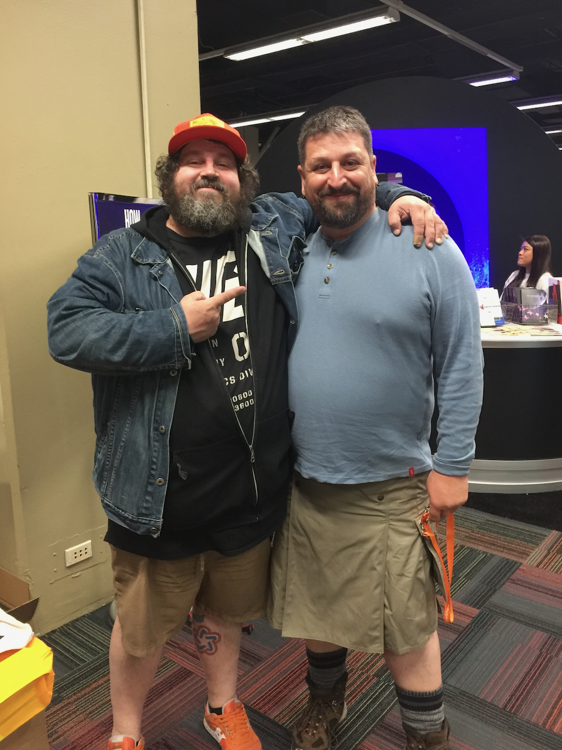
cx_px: 281
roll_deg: +0.2
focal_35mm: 29
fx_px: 628
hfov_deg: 48.2
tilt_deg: -10.8
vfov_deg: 61.7
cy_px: 375
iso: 125
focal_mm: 4.15
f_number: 2.2
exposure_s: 1/8
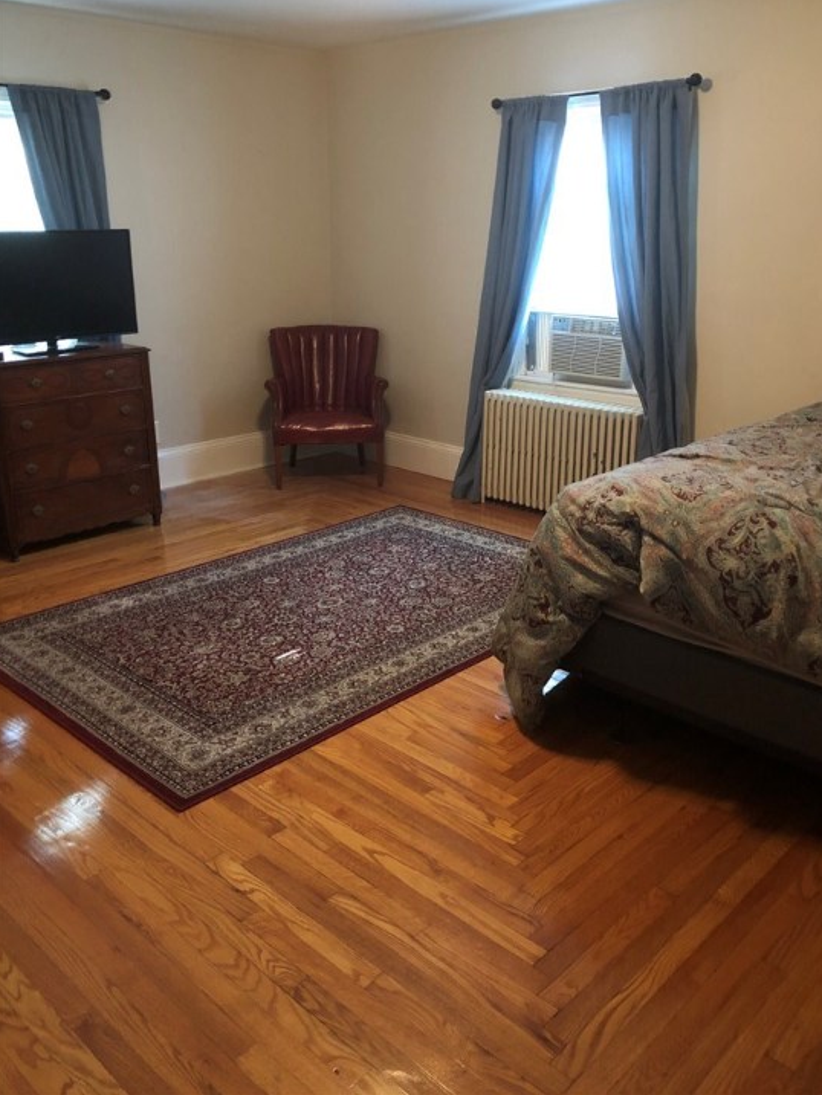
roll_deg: -0.1
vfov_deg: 59.9
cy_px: 510
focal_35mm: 30
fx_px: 950
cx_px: 435
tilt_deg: -15.8
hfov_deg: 46.8
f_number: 1.8
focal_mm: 4
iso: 100
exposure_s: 1/4
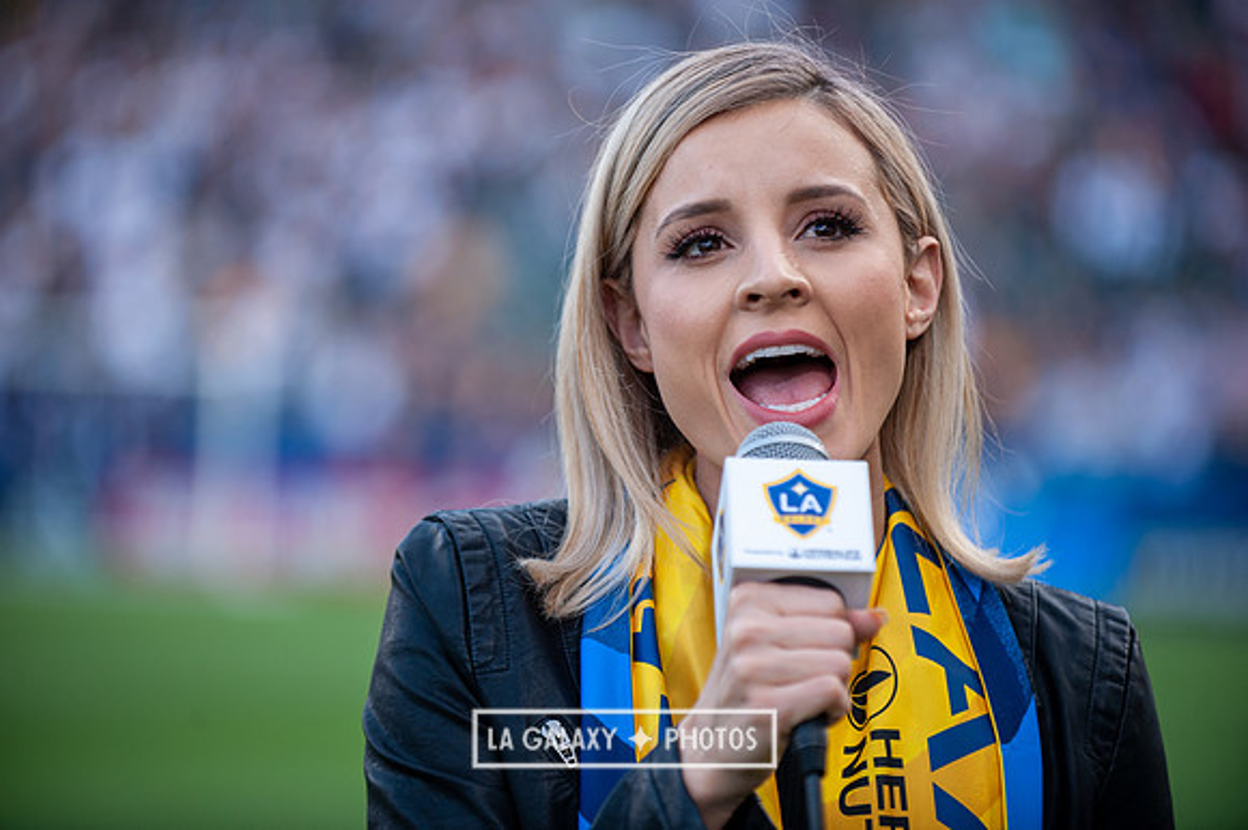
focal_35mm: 155
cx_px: 624
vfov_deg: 8.8
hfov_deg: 13.3
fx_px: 5370
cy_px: 415
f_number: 2.8
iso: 250
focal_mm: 155
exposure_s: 1/400
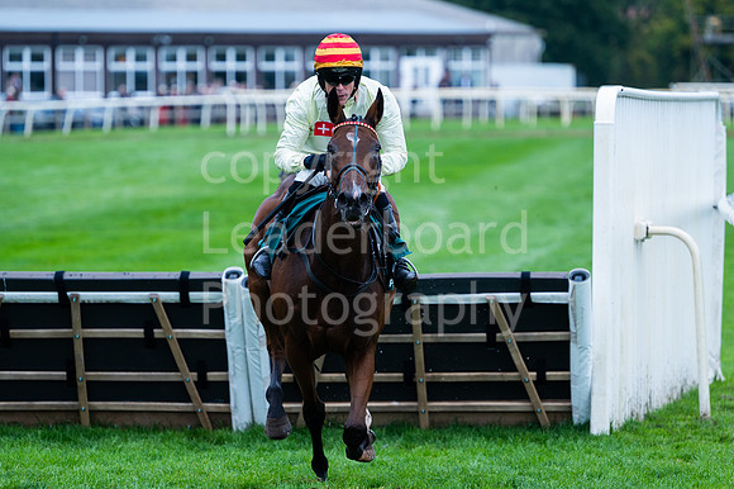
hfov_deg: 9.4
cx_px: 361
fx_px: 4468
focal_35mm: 219
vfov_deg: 6.3
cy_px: 234
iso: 500
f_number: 4
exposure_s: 1/1600
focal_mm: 210
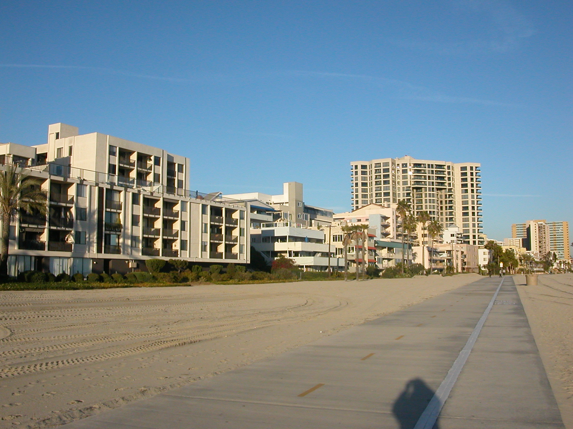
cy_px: 214
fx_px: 612
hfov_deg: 50.1
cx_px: 286
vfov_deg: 38.7
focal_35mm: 37
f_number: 4.5
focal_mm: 5.6
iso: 100
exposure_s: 1/751
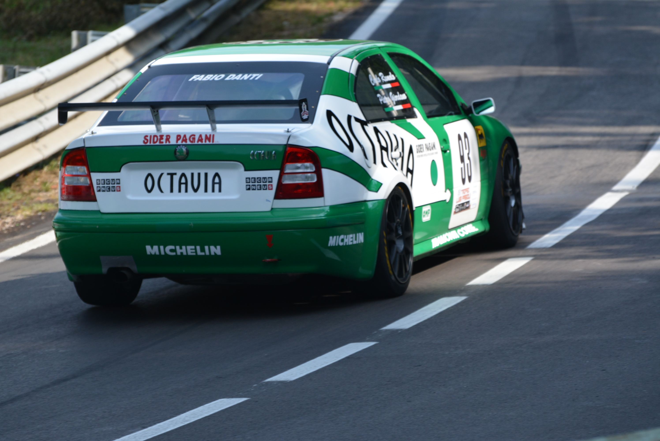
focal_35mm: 270
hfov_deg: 7.6
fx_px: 4954
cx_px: 330
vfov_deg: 5.1
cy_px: 220
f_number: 5
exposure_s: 1/1250
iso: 400
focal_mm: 180
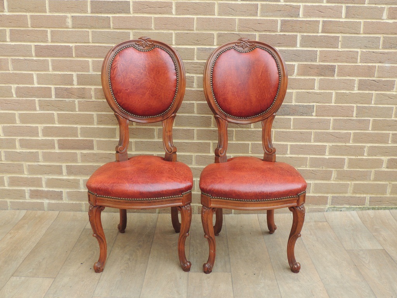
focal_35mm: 33
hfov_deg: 55.4
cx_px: 198
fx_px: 378
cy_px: 149
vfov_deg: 42.9
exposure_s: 1/100
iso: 100
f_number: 3.2
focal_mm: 5.8
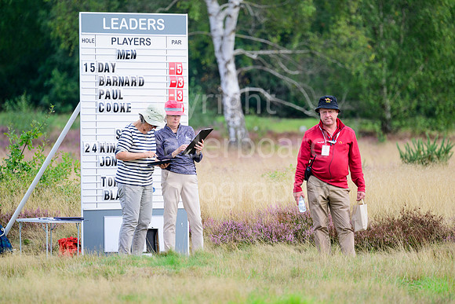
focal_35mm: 320
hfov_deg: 6.4
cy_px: 152
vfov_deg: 4.3
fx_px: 4045
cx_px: 228
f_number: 5.6
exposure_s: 1/1600
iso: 1000
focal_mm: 320
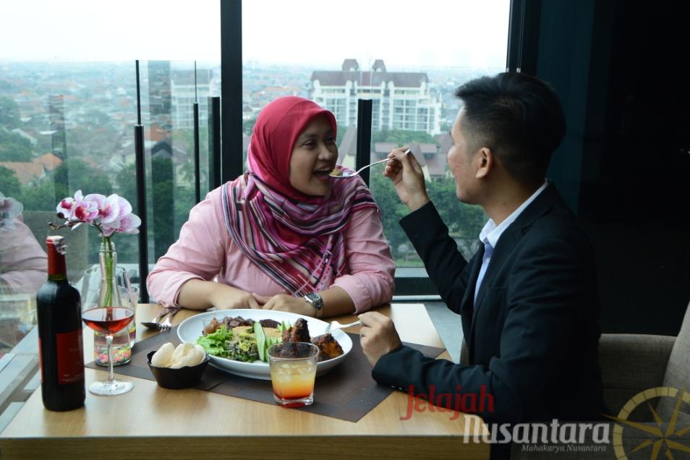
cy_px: 230
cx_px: 345
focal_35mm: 42
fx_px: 805
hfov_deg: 46.4
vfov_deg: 31.9
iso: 400
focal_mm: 28
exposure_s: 1/100
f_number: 5.6
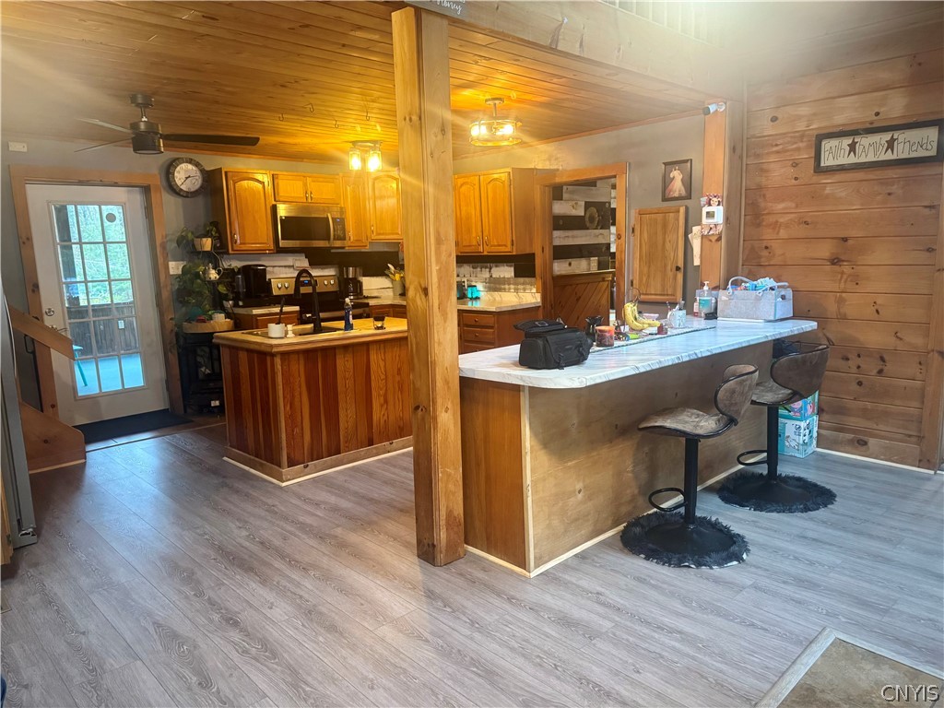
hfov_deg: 71.6
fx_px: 654
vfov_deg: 56.8
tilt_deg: -10.1
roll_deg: +1.2
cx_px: 472
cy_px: 354
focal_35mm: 24
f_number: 1.78
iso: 500
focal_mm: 6.76
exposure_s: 1/60
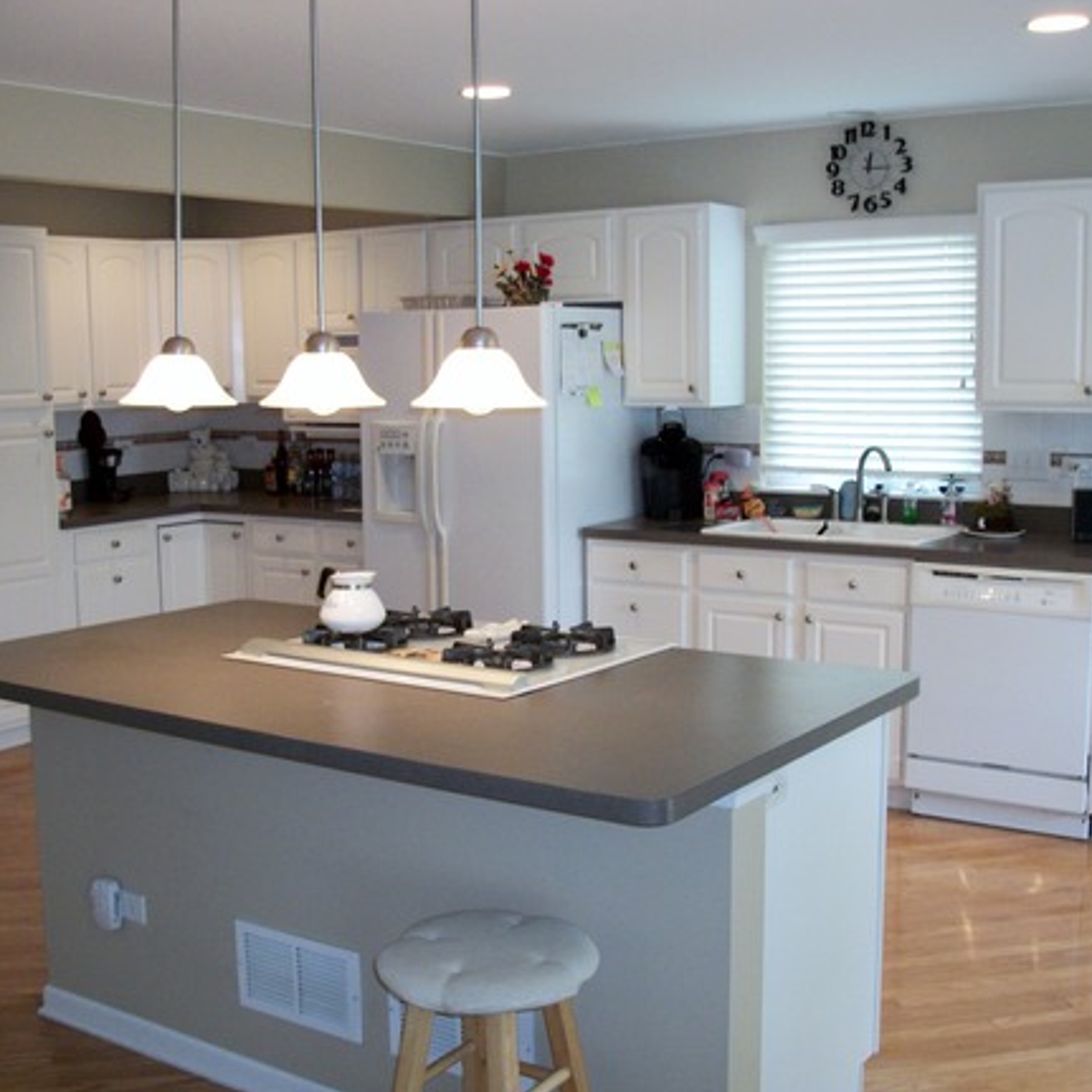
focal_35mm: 42
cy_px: 565
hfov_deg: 40.0
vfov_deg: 40.0
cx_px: 502
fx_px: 1499
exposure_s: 1/40
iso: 160
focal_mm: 5.7
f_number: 2.9
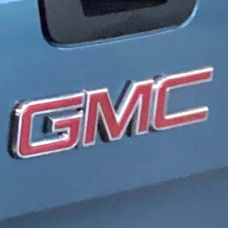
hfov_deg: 6.8
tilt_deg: -16.1
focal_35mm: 235
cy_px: 63
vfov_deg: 7.4
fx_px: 1751
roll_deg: -0.5
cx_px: -424
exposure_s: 1/50
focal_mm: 3.3
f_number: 2.4
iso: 320
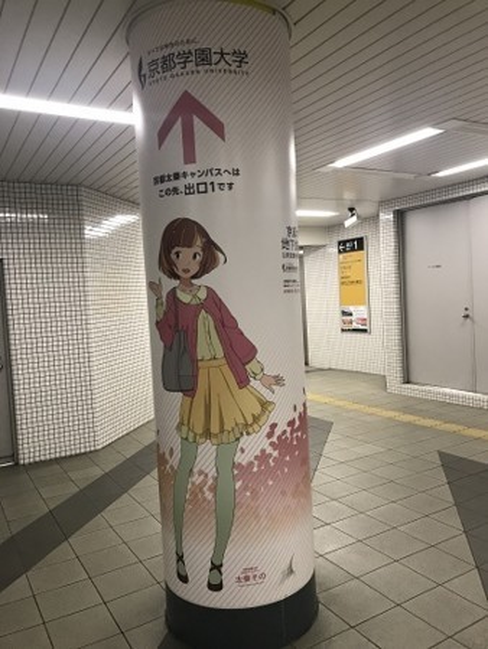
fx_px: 526
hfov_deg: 49.8
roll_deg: +2.6
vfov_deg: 63.4
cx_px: 244
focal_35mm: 28
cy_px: 324
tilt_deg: -3.6
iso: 40
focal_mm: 3.99
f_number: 1.8
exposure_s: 1/24
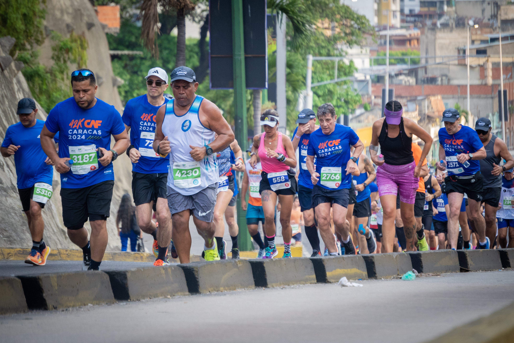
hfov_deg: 8.9
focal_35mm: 232
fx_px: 3312
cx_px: 257
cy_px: 172
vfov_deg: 5.9
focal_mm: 155
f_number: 6.3
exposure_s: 1/400
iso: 1250
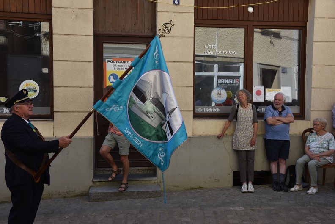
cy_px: 112
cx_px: 168
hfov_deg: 50.7
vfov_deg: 35.1
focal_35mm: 38
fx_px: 354
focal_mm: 38
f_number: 8
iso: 360
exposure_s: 1/250
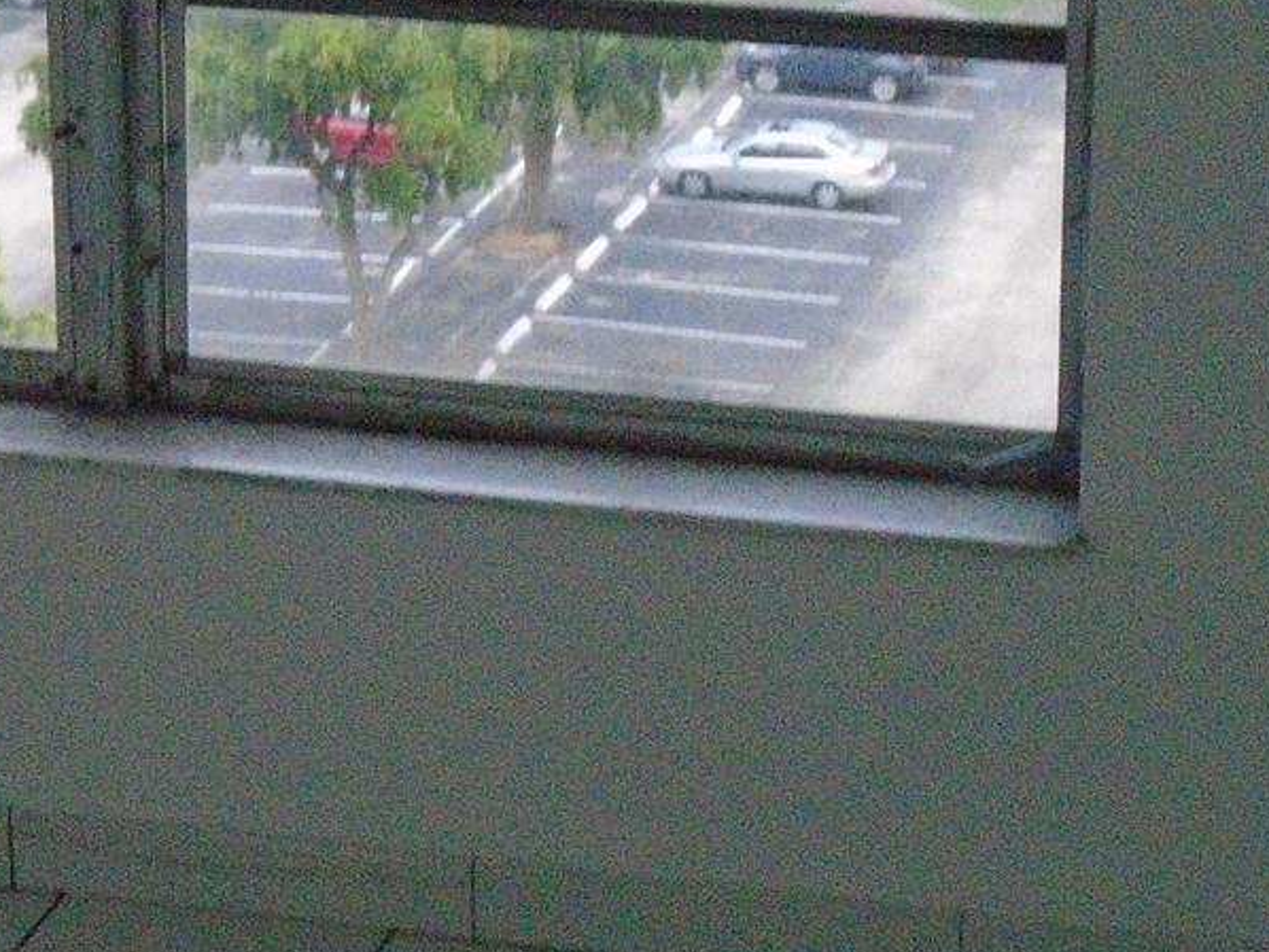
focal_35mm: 131
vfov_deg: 11.3
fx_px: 4804
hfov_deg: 15.0
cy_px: 375
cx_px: 516
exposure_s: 1/100
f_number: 4.5
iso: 800
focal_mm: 8.7
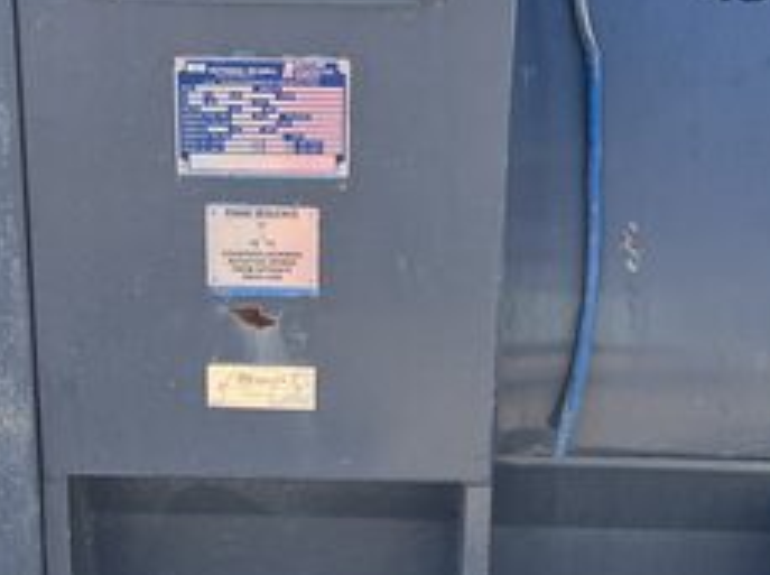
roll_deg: +0.3
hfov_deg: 21.5
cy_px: 289
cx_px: 282
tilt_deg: -24.3
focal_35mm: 91
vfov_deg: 16.2
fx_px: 2021
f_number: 1.5
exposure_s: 1/902
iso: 50
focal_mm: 5.7
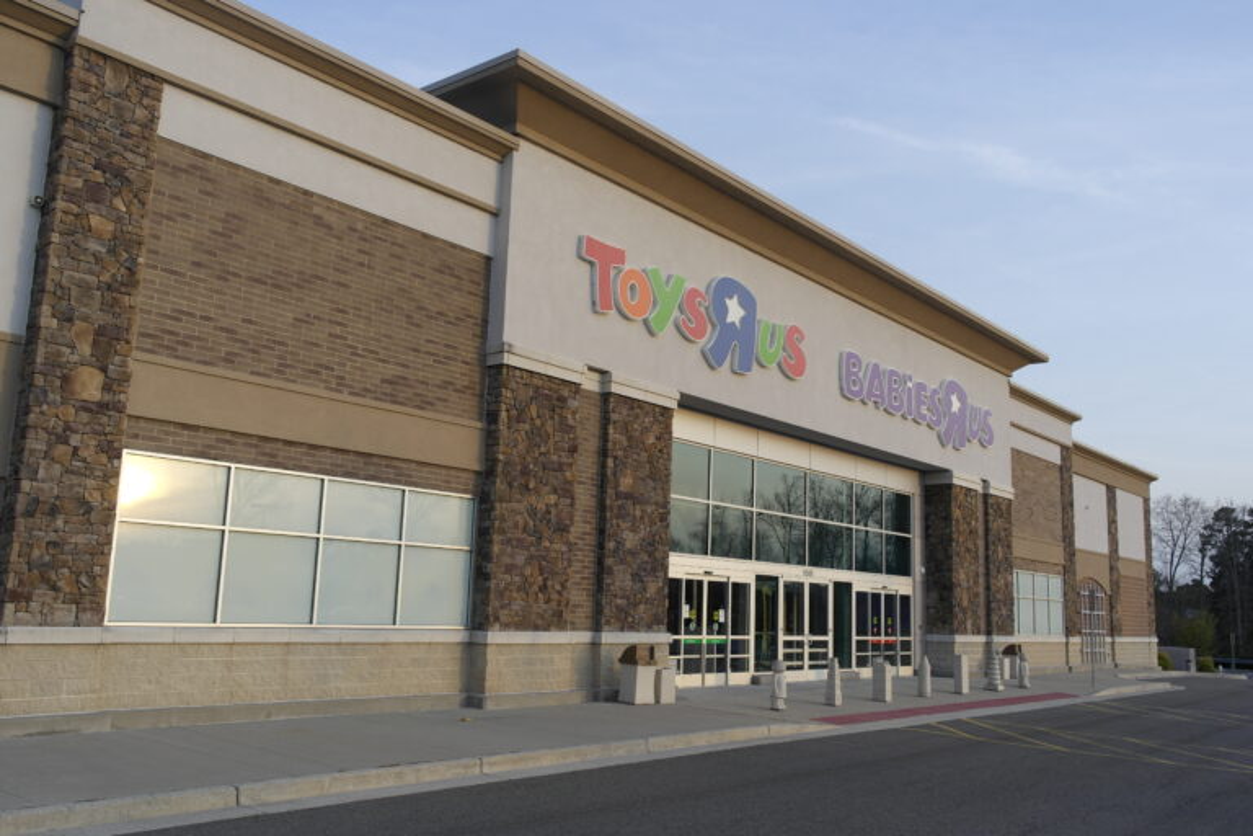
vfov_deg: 43.6
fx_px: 1044
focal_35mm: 30
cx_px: 626
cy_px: 418
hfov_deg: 61.9
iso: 100
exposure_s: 1/160
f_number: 4.5
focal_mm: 20
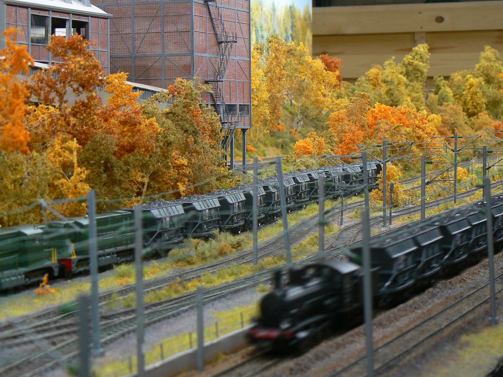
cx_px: 252
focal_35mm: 102
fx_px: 1482
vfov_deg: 14.5
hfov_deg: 19.3
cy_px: 188
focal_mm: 14
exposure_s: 1/15
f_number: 3.2
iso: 80
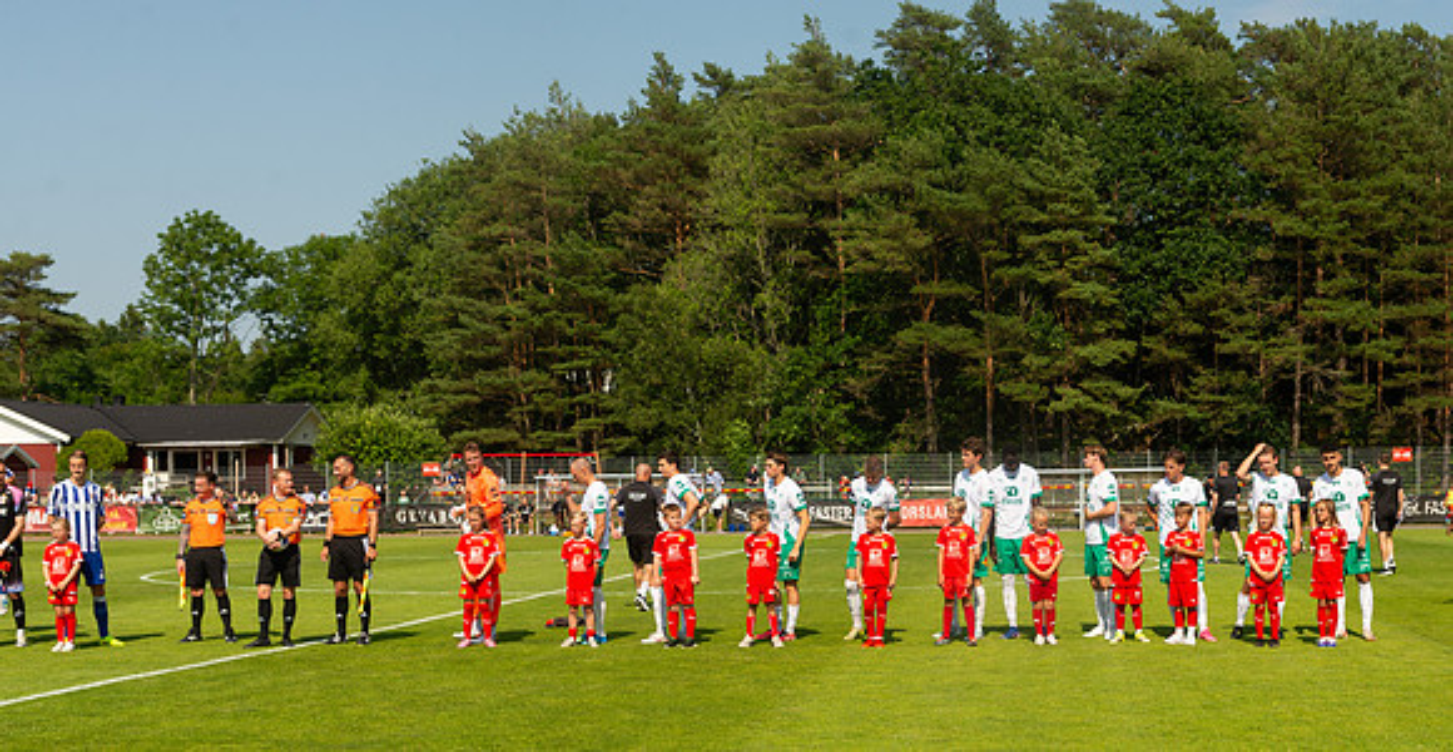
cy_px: 540
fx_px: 2112
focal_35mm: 56
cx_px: 808
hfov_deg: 37.9
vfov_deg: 20.1
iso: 250
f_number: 5.6
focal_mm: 46
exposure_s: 1/1000
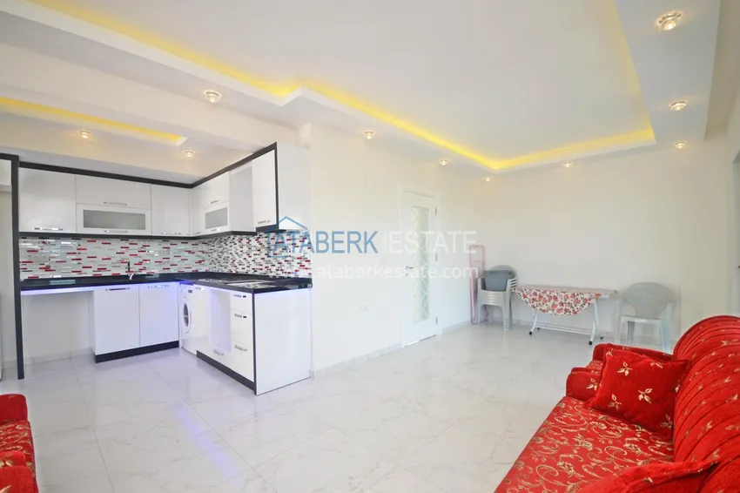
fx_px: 339
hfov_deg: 95.0
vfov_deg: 72.0
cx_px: 370
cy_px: 246
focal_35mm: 16
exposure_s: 1/80
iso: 200
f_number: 4.5
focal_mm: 11
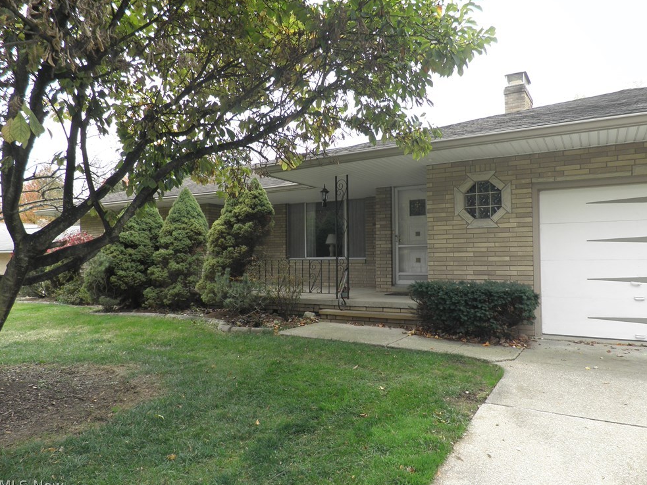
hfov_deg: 69.4
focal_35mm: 25
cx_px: 332
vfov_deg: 54.9
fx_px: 467
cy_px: 244
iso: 64
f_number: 3.3
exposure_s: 1/100
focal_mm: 4.3
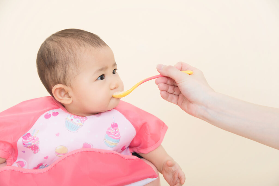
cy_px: 93
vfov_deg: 21.9
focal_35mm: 62
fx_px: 481
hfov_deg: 32.4
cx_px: 140
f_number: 6.3
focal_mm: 62
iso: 100
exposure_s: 1/160
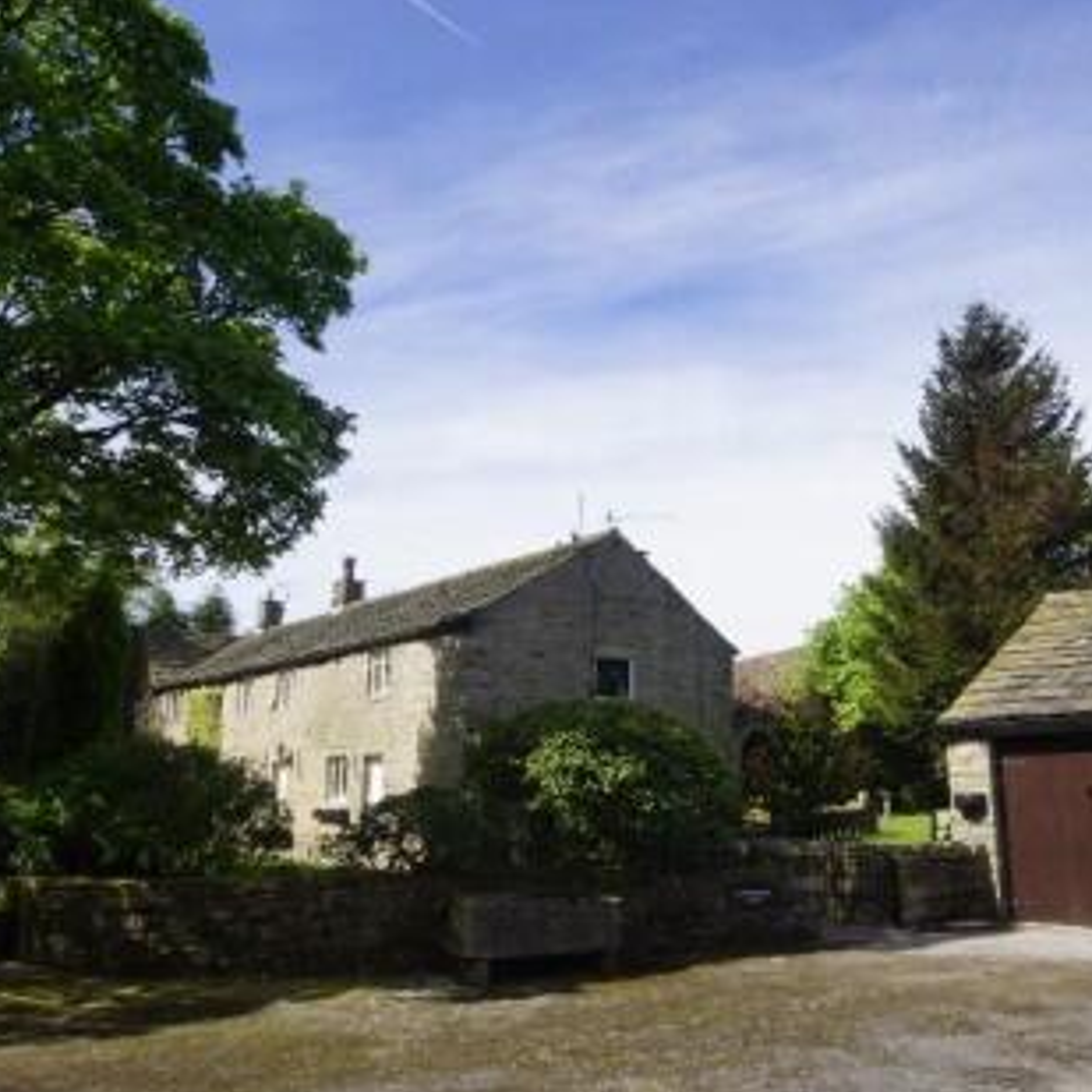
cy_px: 539
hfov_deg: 57.6
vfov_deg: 59.1
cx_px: 740
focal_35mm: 27
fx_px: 964
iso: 800
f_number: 20
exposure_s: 1/200
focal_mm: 10
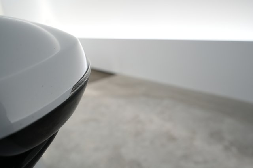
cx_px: 126
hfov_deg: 65.5
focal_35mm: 28
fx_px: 197
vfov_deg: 46.4
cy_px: 84
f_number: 4.5
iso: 1250
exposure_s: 1/100
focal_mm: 28
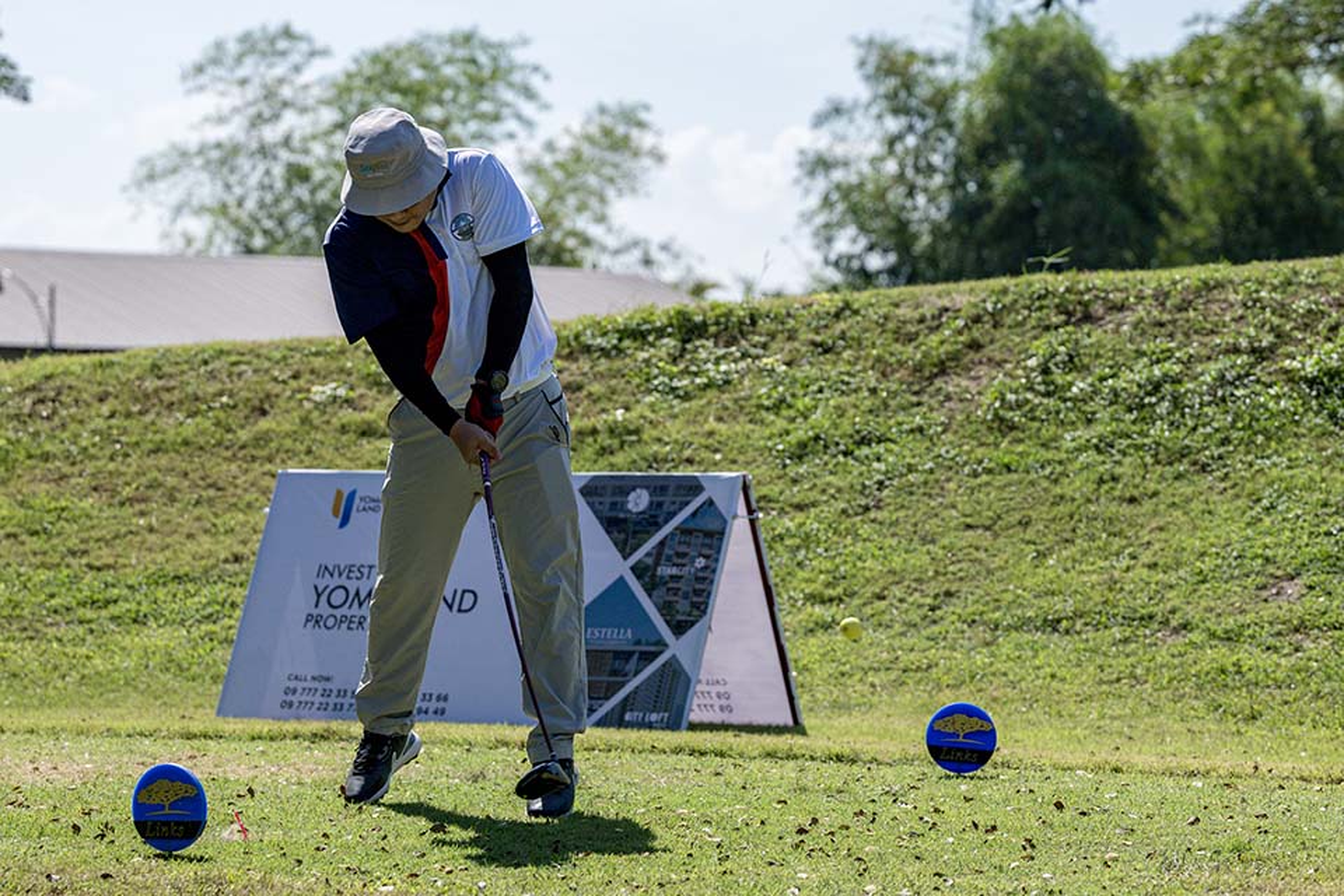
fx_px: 3696
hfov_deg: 20.6
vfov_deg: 13.8
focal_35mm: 99
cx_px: 672
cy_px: 448
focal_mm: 99
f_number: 4
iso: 450
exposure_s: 1/5000
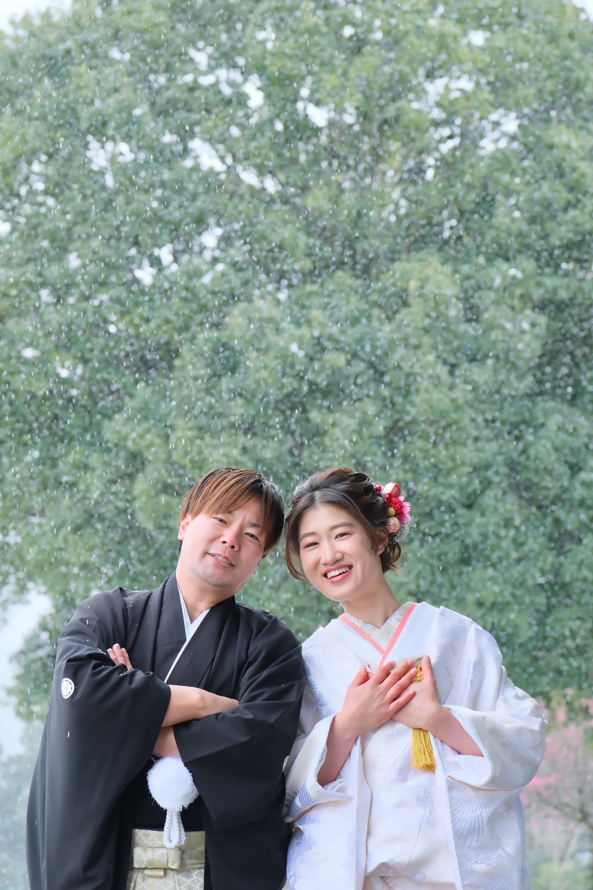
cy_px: 445
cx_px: 296
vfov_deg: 19.5
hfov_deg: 13.0
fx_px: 2594
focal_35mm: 105
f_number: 5
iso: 800
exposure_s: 1/250
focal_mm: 70
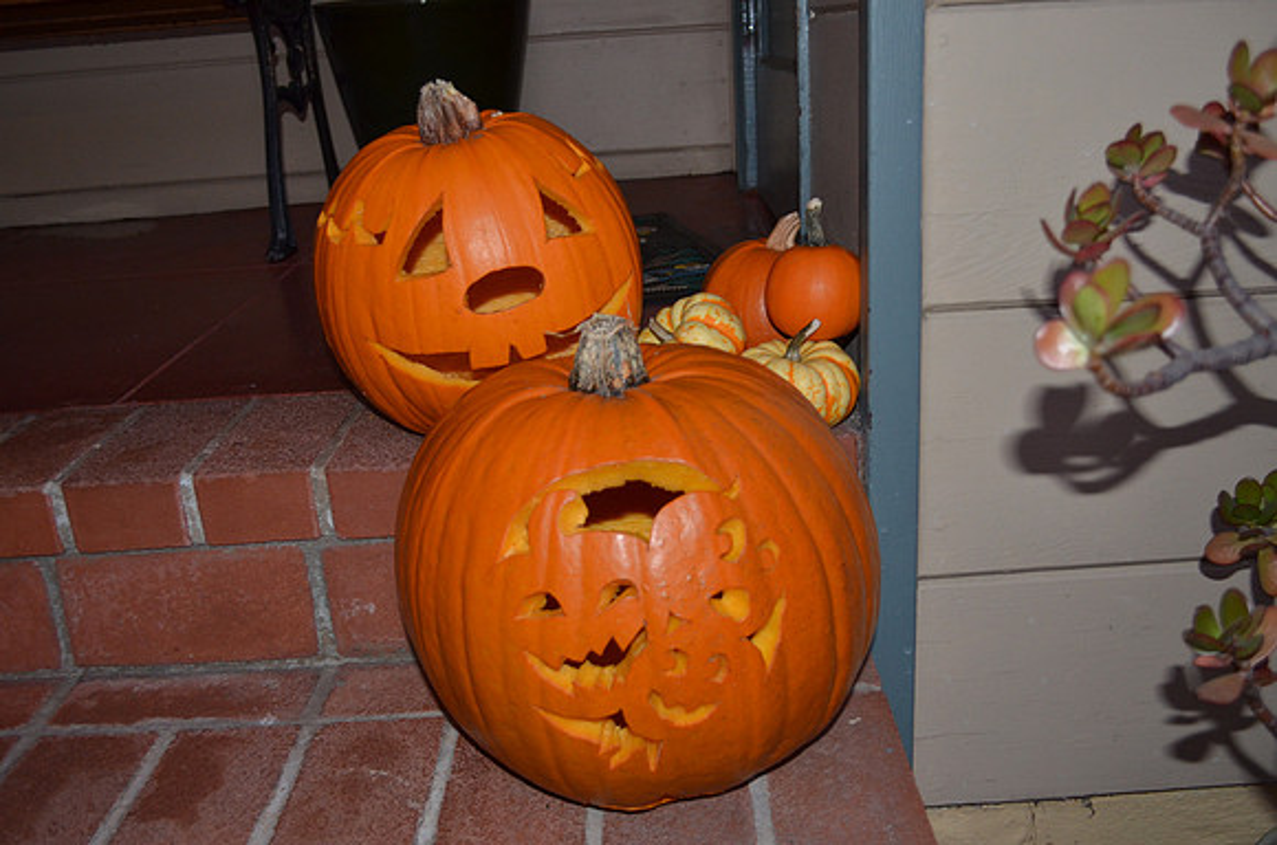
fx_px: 1168
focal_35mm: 33
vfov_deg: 39.8
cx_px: 638
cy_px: 422
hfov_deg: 57.3
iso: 800
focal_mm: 22
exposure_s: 1/60
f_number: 4
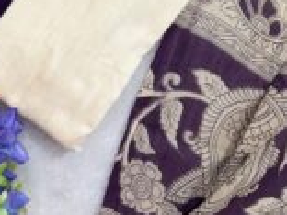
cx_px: 67
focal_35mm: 73
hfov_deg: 26.3
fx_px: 605
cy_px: -109
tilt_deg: -87.7
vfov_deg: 18.0
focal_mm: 5.96
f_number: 1.6
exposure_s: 1/50
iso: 125
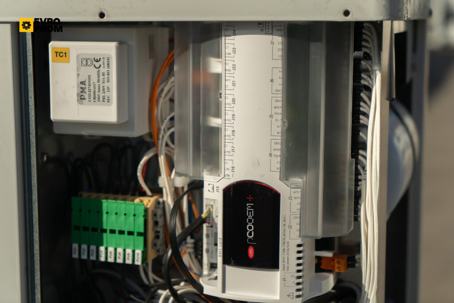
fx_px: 883
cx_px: 227
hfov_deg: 28.8
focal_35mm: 70
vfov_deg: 19.5
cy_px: 152
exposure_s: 1/400
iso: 100
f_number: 4.5
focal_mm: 70
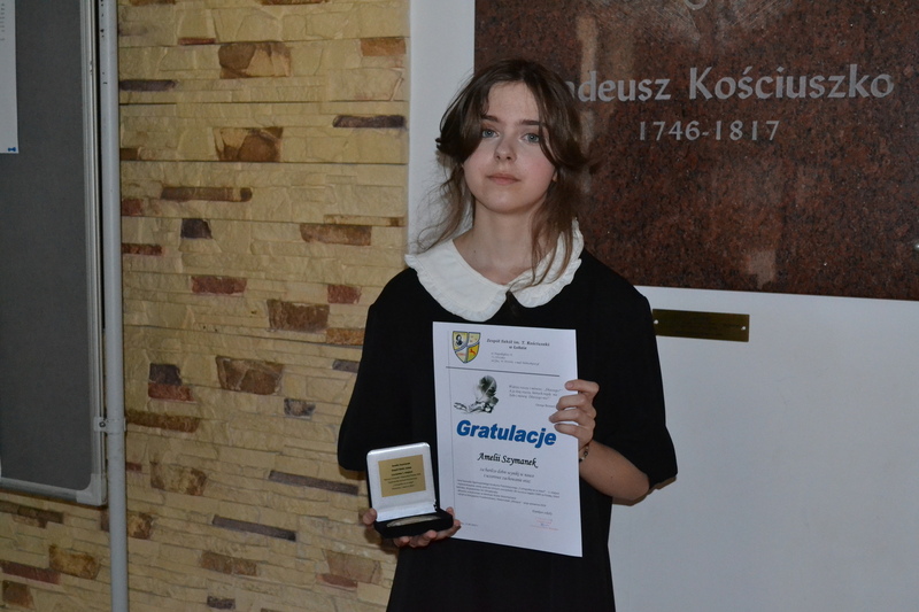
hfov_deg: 41.1
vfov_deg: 28.1
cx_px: 460
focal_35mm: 48
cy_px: 306
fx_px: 1225
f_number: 4.8
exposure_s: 1/60
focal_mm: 32
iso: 3200
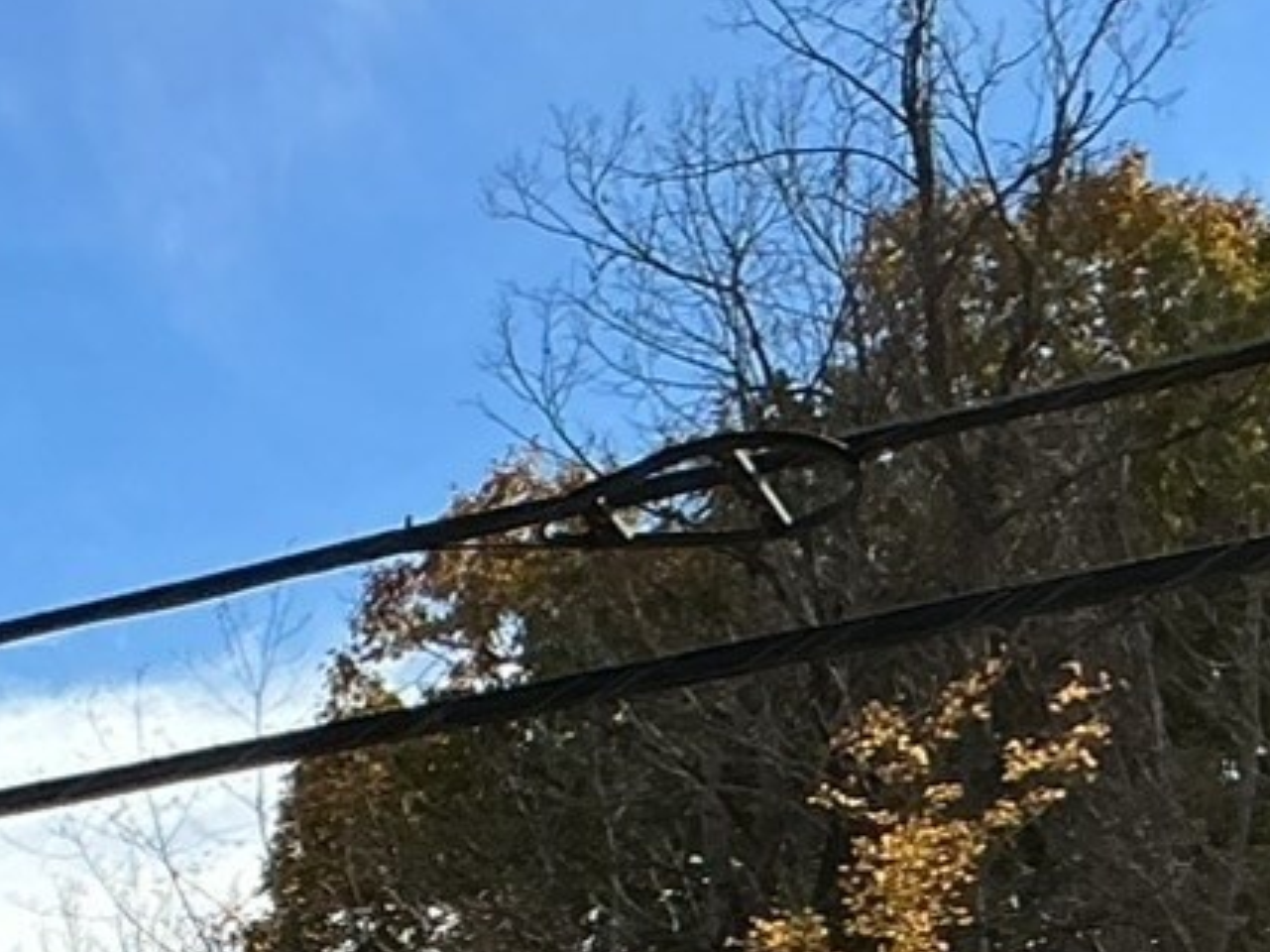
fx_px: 5098
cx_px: -1410
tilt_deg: +4.0
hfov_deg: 12.3
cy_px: 2032
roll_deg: +0.8
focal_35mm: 139
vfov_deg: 9.8
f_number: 1.8
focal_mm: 3
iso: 25
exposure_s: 1/1076
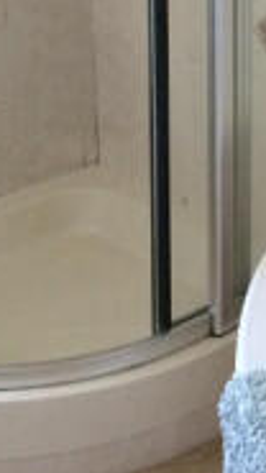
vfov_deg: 19.7
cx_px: 467
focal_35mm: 103
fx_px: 1292
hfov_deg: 11.0
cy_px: -63
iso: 160
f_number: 2.2
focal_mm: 4.12
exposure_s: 1/30
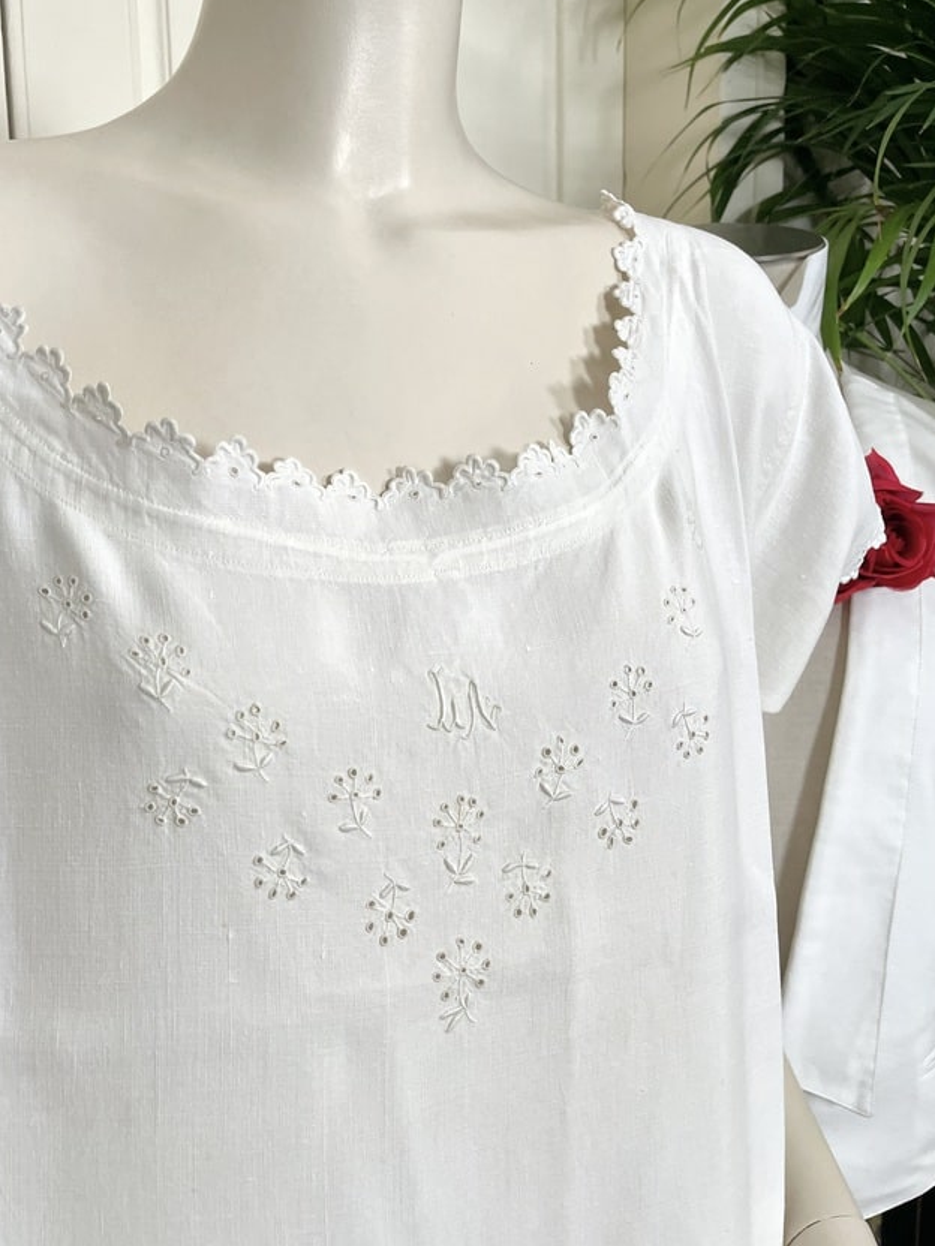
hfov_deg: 44.0
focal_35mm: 32
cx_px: 396
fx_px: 1152
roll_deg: +1.9
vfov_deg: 56.8
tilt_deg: -6.8
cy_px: 575
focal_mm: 4.2
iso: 125
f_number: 1.6
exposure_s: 1/100
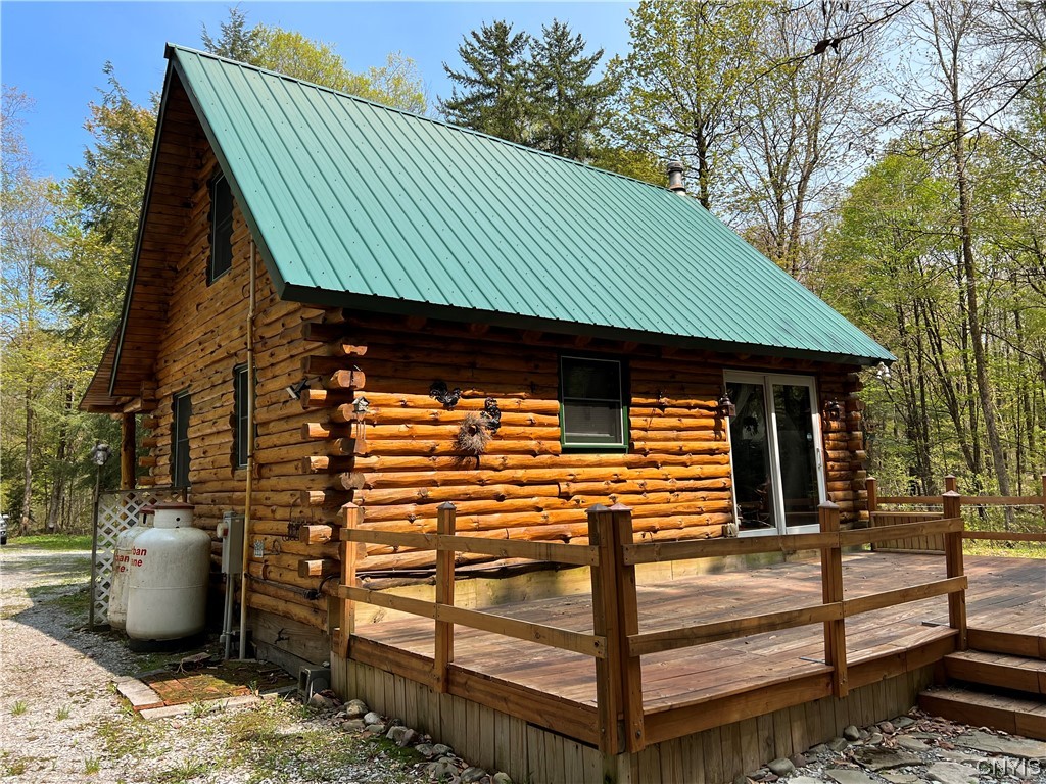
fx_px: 786
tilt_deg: +5.7
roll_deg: +2.0
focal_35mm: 26
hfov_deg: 67.3
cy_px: 392
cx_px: 523
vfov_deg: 53.1
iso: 50
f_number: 1.5
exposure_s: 1/1431
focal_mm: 5.7
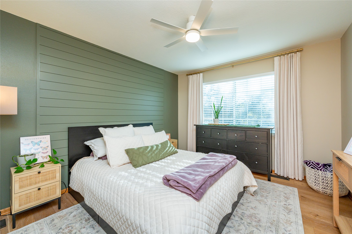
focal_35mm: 14
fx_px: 137
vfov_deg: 81.1
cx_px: 176
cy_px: 117
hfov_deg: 104.3
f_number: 9
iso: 1250
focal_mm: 14
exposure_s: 1/200
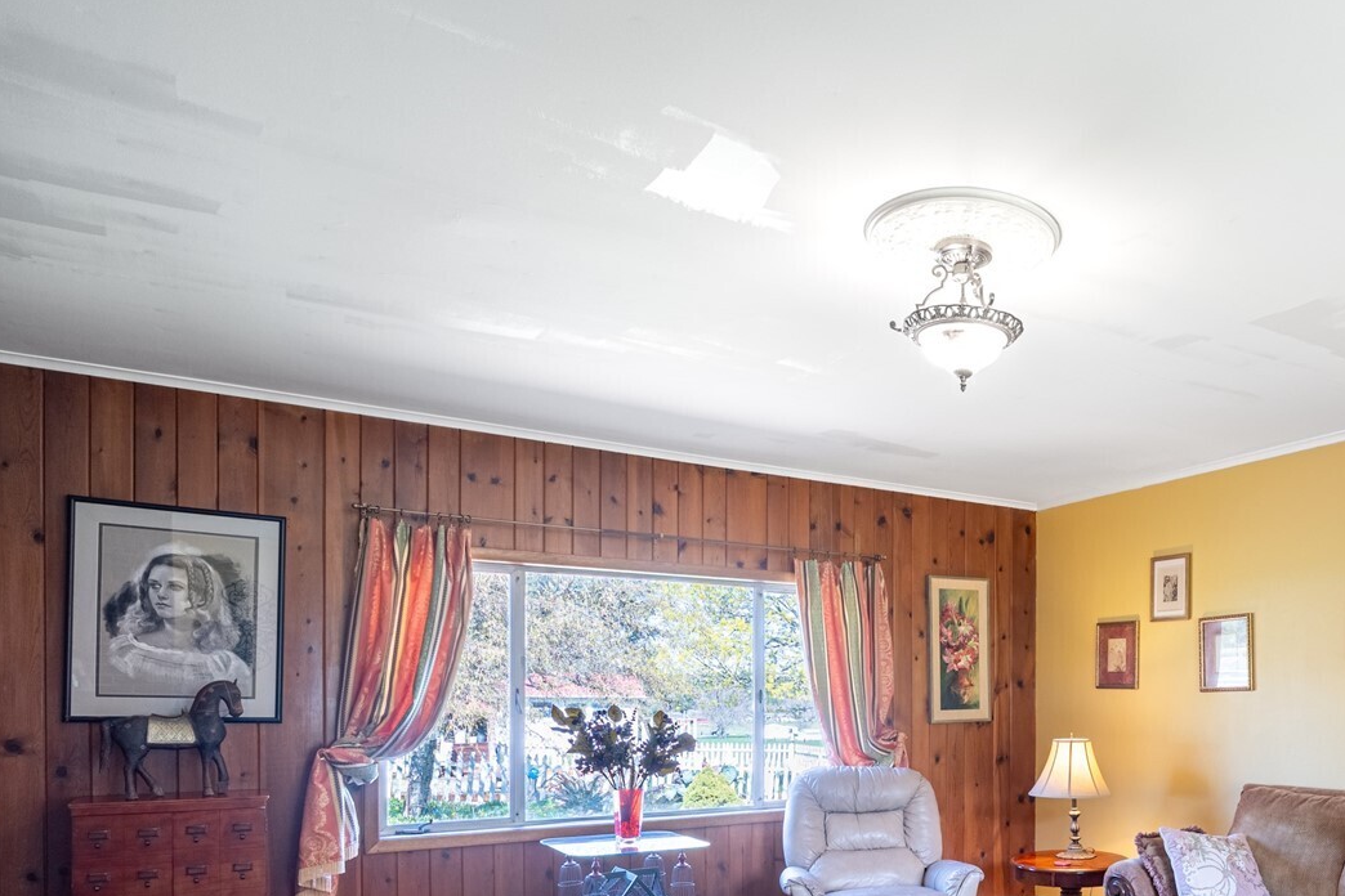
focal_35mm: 26
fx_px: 971
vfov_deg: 47.2
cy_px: 701
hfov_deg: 65.4
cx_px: 998
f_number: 10
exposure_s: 1/60
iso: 400
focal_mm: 16
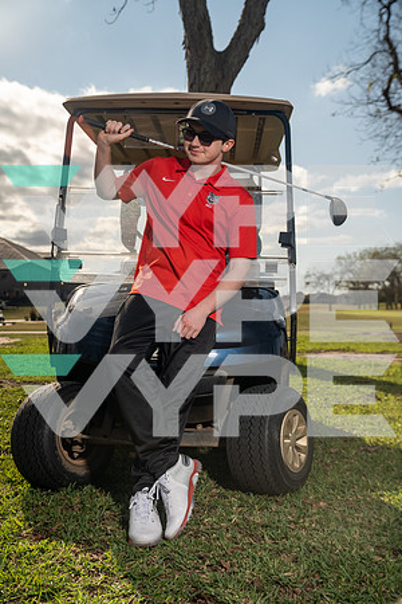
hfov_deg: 35.1
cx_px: 201
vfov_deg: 50.7
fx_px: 636
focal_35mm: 38
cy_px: 302
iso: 500
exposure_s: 1/200
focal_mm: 38
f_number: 4.5
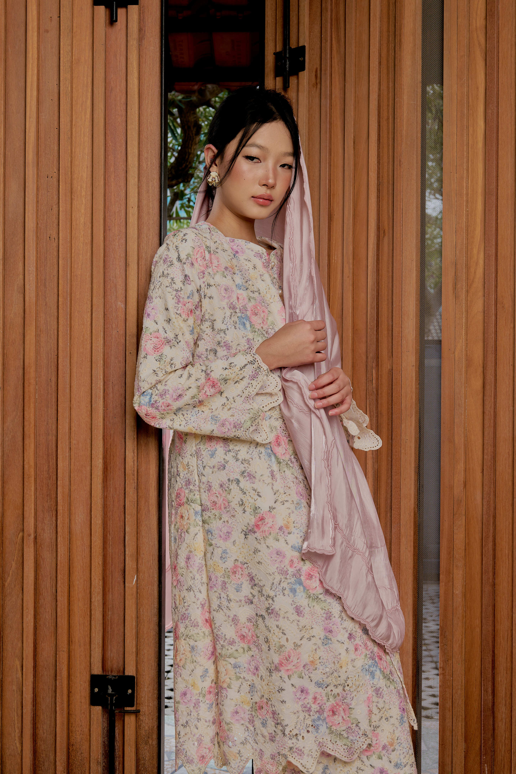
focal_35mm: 48
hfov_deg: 28.1
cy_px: 387
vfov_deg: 41.1
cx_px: 258
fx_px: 1032
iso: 125
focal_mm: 48
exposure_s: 1/125
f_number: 8
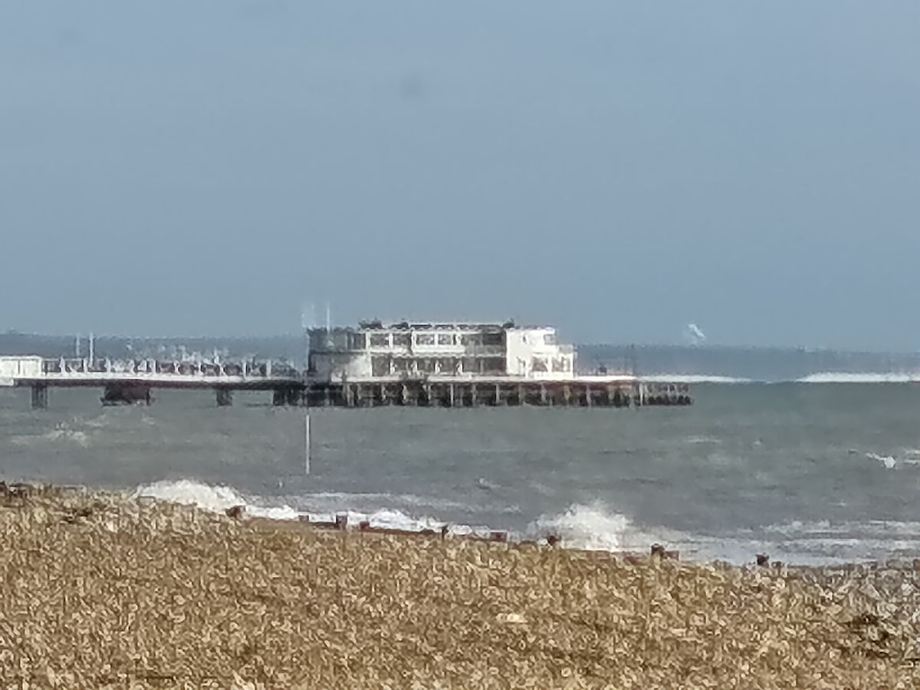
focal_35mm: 460
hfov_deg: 4.3
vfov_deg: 3.2
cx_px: 460
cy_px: 345
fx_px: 12226
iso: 50
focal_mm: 6.07
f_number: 1.7
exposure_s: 1/649
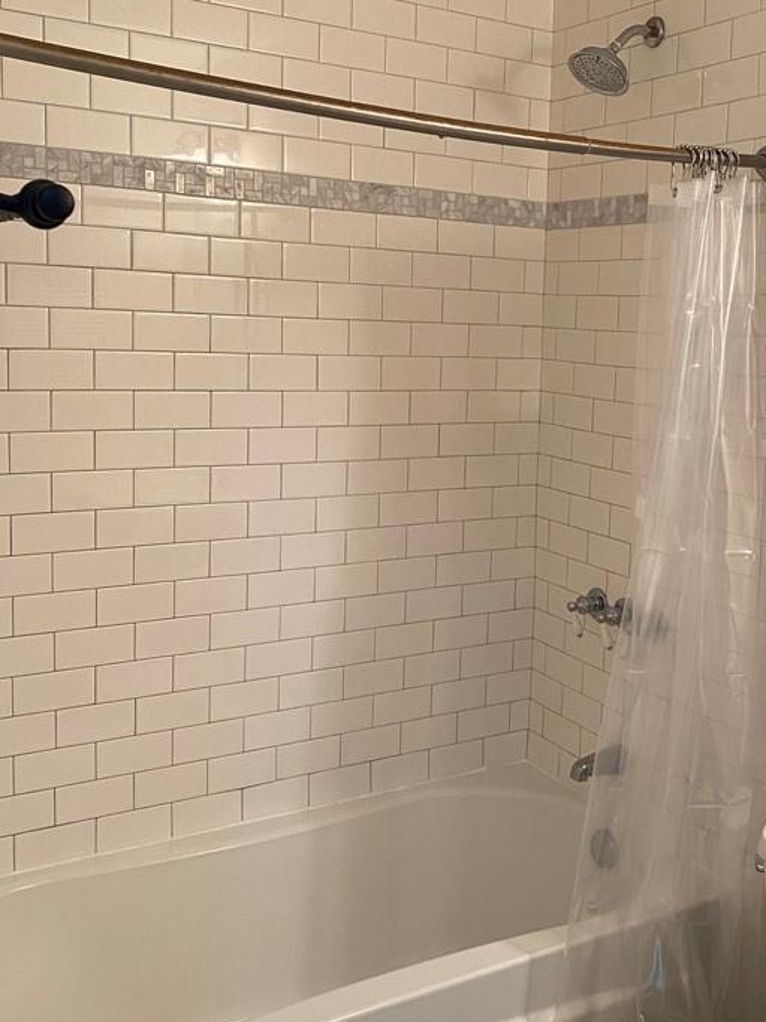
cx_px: 503
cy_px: 467
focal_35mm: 39
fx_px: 1151
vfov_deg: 47.8
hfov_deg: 36.5
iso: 160
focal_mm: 4.25
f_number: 1.8
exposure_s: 1/60
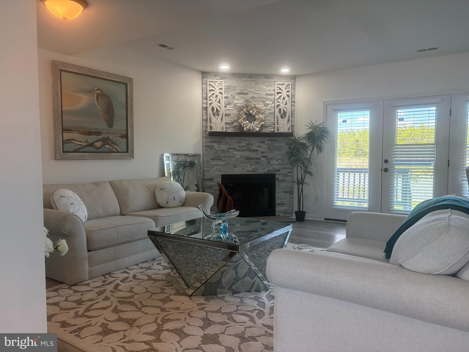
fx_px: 352
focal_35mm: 26
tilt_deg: -4.6
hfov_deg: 67.3
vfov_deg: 53.1
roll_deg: +0.8
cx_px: 234
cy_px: 176
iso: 125
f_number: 1.6
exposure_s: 1/241
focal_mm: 5.96
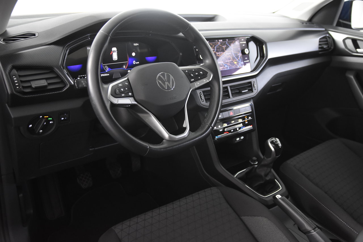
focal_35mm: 33
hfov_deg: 57.2
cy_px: 121
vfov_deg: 40.0
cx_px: 182
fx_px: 333
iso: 2200
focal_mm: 22
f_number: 3
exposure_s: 1/30
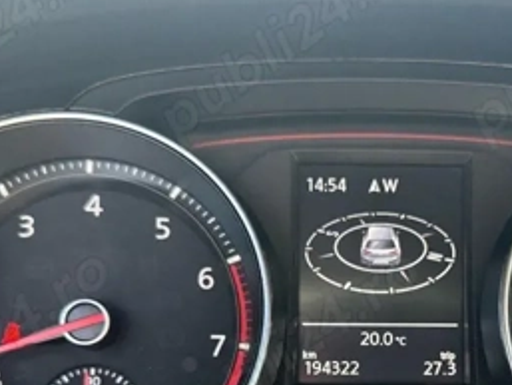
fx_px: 829
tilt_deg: -22.8
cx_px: 369
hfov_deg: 33.8
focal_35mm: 56
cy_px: 361
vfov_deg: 25.2
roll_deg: -0.3
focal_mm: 6.76
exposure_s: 1/131
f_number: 1.78
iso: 200
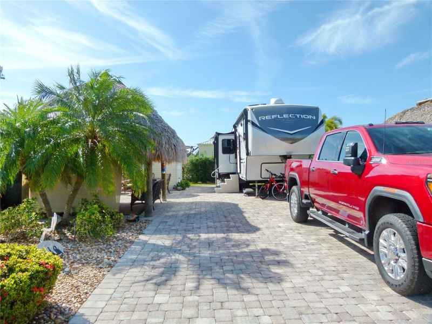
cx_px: 216
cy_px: 162
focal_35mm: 25
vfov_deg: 54.9
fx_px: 312
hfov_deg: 69.4
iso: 100
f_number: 4
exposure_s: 1/1000
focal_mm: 4.5
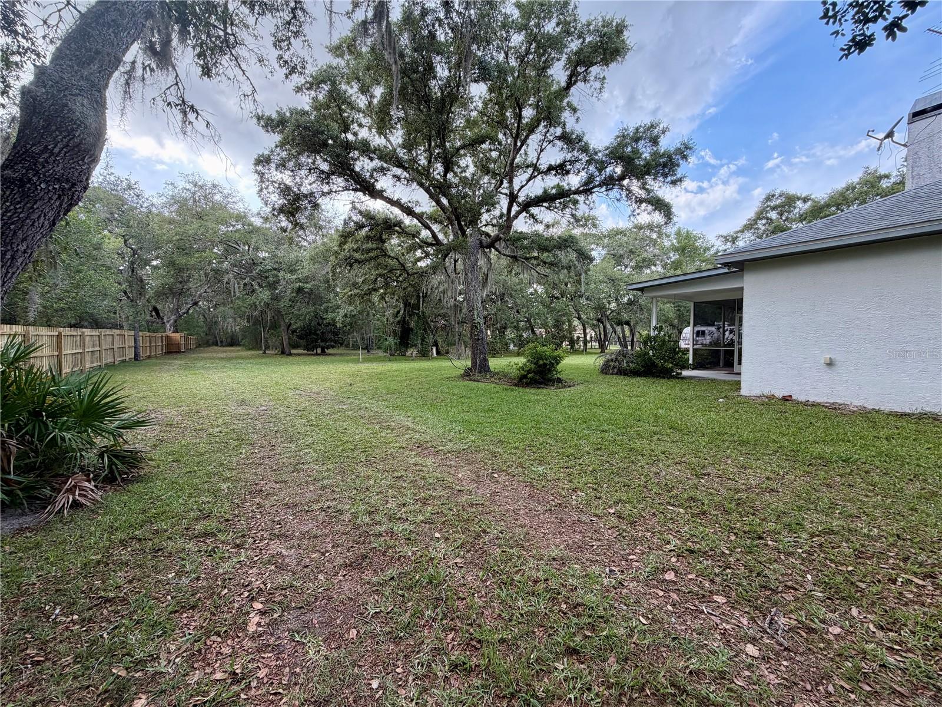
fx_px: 381
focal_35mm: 14
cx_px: 471
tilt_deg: -2.0
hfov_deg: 102.1
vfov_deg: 85.7
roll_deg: +0.0
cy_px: 354
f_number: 2.2
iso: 50
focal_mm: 2.22
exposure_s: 1/228
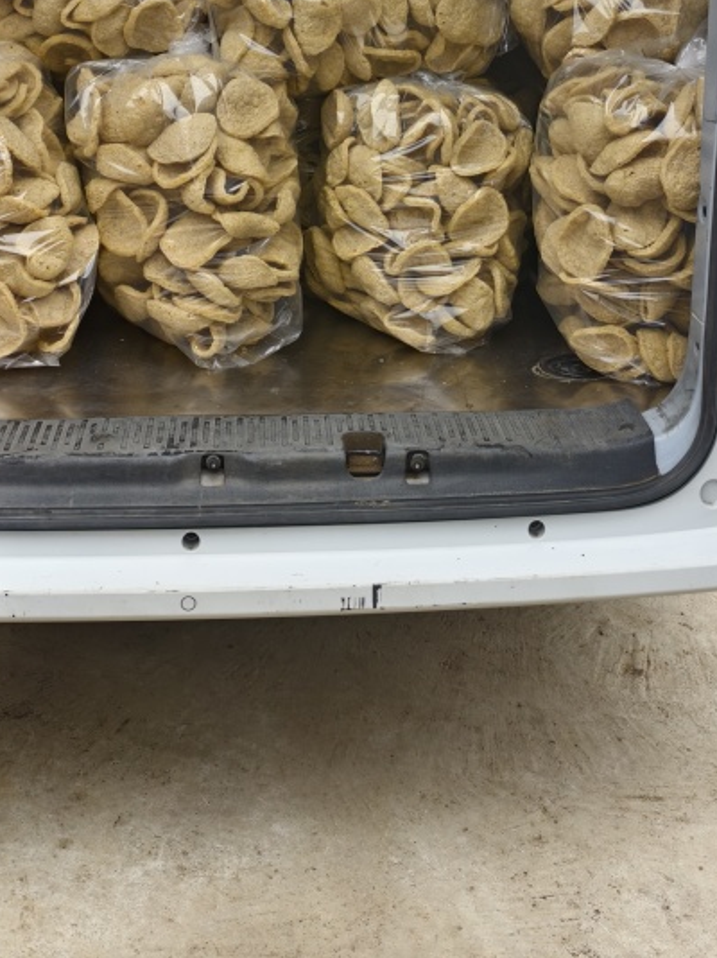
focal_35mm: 46
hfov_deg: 31.5
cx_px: 382
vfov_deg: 39.4
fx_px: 1271
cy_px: 175
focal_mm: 5.6
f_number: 1.57
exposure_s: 1/138
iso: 71
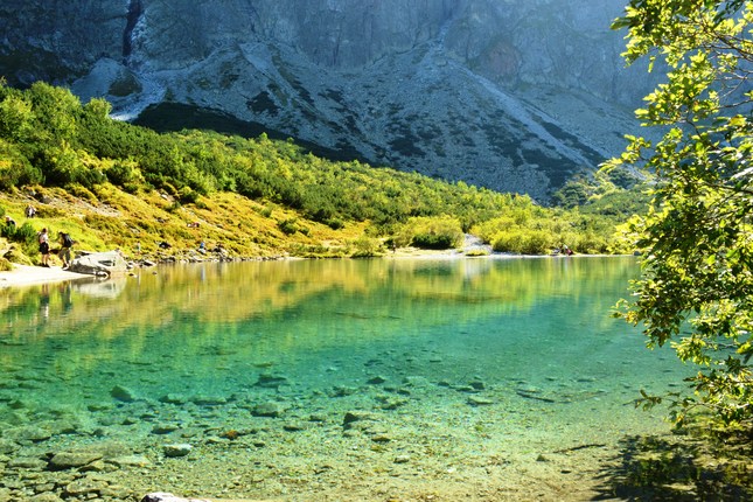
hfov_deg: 67.4
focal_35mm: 27
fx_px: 565
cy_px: 251
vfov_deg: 47.9
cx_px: 376
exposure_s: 1/50
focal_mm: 18
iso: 800
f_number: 14
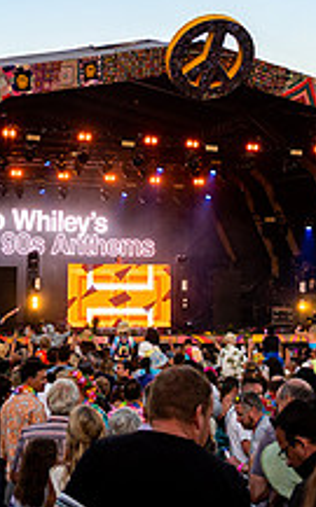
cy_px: 123
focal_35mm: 73
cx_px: 109
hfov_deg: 17.8
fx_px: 1009
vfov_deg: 27.8
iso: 640
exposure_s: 1/1250
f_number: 2.8
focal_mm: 24
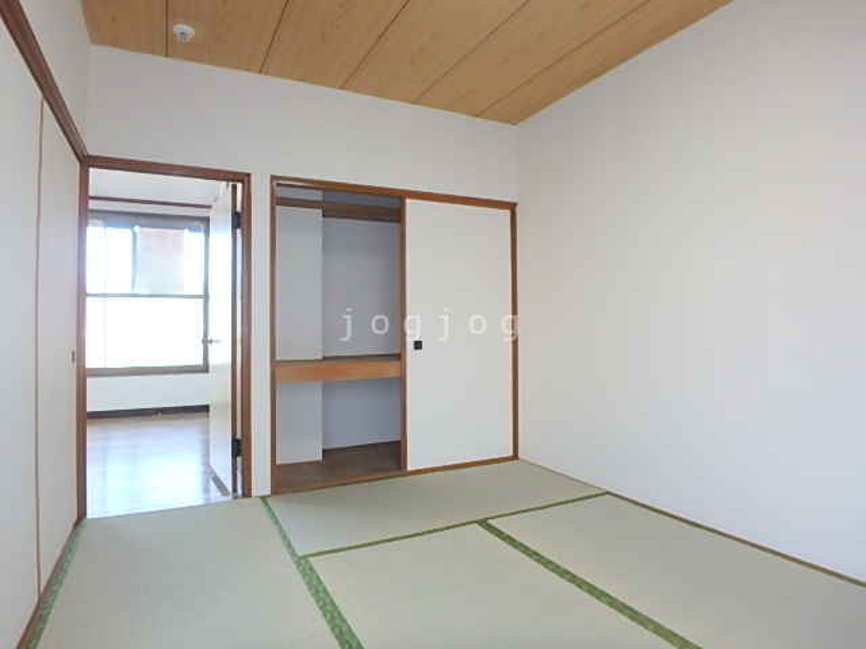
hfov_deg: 79.0
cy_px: 324
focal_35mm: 21
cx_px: 433
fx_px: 525
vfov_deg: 63.4
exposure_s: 1/30
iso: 320
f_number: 3.5
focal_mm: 3.7
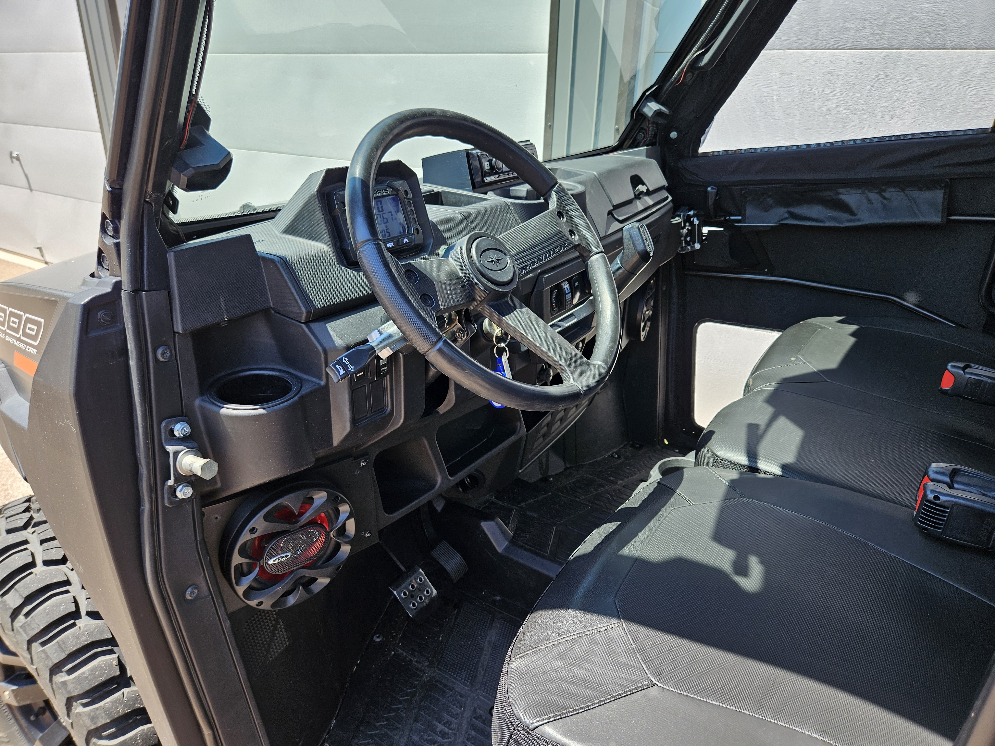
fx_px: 661
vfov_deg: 58.9
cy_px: 373
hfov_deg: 73.9
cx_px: 498
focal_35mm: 23
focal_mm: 5.4
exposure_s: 1/369
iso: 25
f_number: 1.8
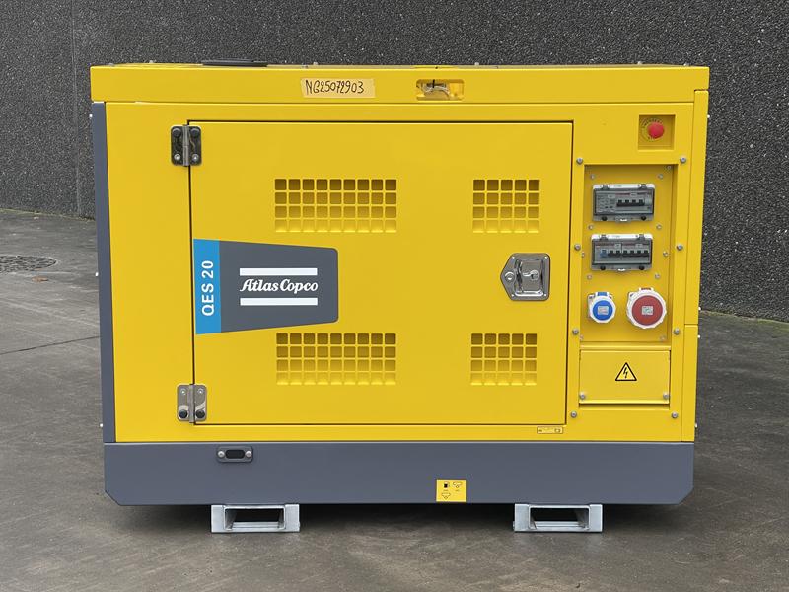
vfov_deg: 22.9
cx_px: 394
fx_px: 1459
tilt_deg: -10.6
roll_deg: +0.1
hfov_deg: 30.3
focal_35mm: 64
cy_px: 296
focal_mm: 7.5
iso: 64
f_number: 2.2
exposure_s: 1/99
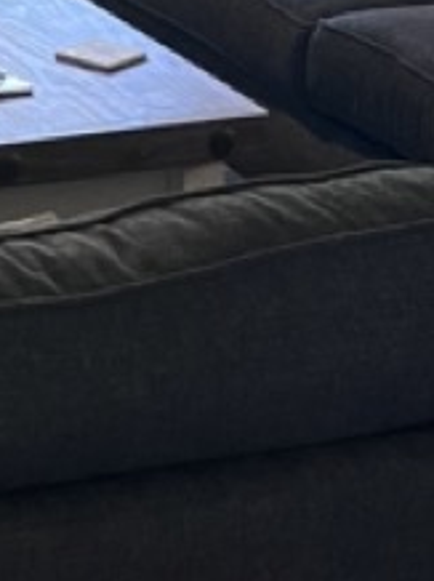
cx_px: -157
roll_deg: +0.3
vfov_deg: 12.5
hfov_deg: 9.5
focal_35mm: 153
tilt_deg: -11.4
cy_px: -181
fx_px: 2563
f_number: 1.6
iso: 500
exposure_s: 1/60
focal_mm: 5.1
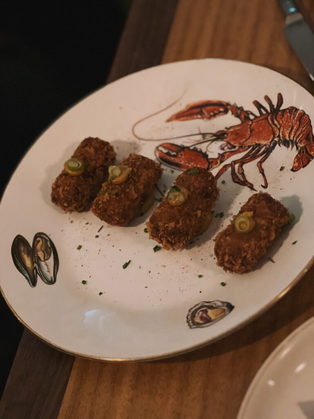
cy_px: 210
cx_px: 157
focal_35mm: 77
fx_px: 931
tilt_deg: -46.8
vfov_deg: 25.3
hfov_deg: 19.1
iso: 1250
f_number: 2.8
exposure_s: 1/14
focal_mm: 9
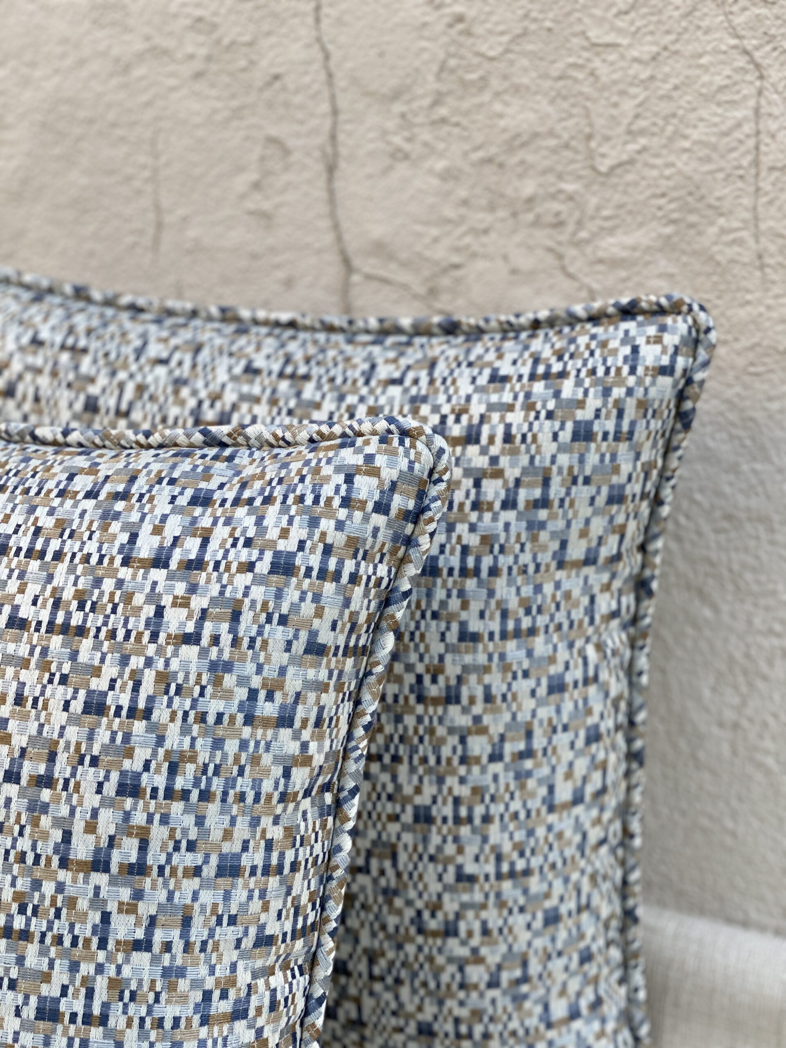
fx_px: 1574
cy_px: 524
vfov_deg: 36.8
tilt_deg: -20.5
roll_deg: +2.5
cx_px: 393
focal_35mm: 52
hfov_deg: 28.0
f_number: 2
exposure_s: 1/122
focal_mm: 6
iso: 64
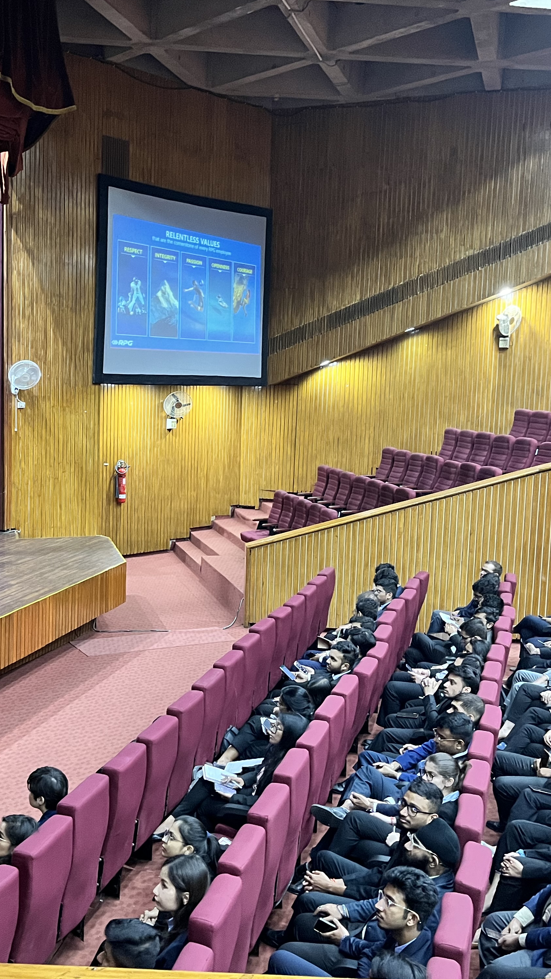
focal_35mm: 38
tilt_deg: -6.5
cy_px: 488
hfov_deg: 30.5
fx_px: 987
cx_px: 121
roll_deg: -0.7
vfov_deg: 52.8
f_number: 1.6
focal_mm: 5.1
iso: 640
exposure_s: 1/33
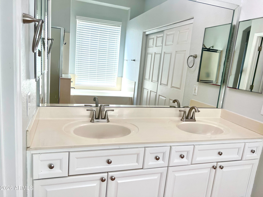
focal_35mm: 26
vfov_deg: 53.1
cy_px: 98
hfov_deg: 67.3
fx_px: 198
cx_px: 132
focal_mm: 5.7
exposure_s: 1/160
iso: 40
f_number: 1.5
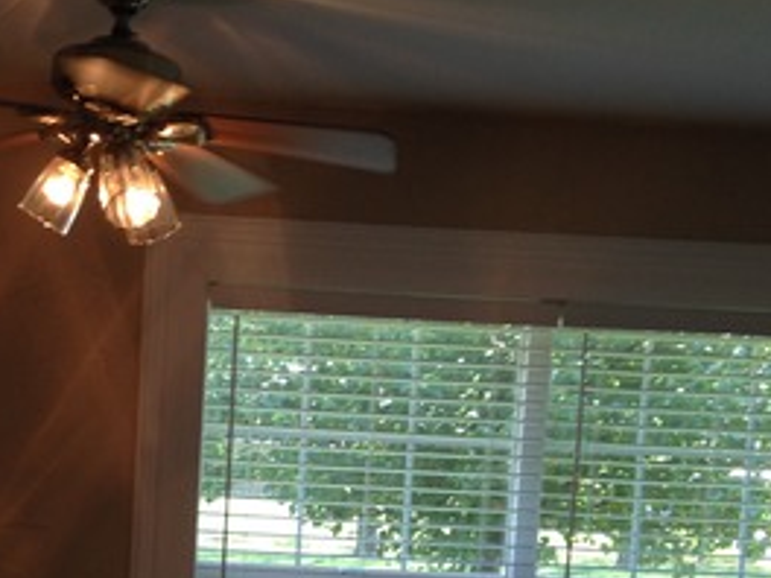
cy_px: 596
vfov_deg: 17.9
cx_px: 131
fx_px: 1782
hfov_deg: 24.0
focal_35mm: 80
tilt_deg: -6.5
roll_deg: -3.3
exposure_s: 1/60
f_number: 2.4
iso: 64
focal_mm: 4.12
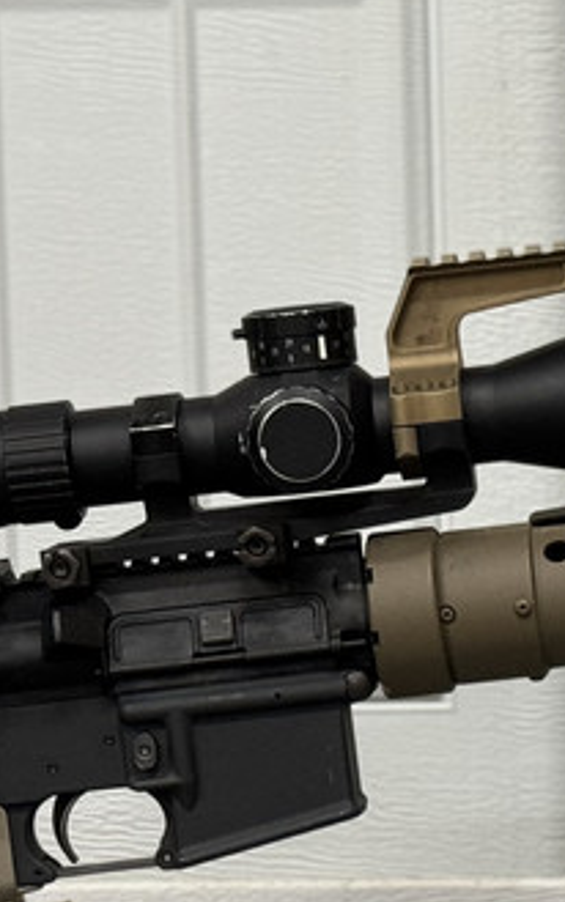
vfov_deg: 12.6
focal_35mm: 165
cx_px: 618
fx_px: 4060
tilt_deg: -7.1
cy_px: 663
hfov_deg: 7.9
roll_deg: +0.5
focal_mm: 6.76
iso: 250
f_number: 1.78
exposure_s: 1/60
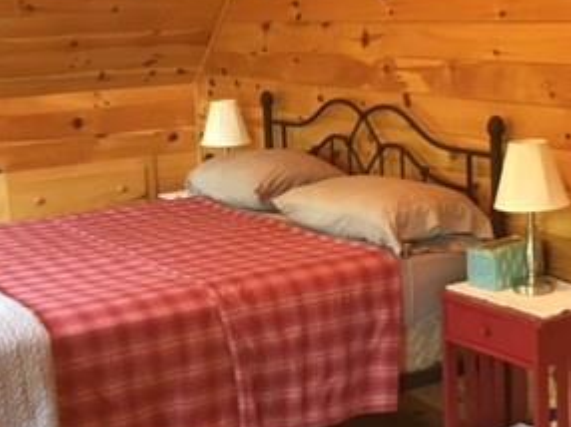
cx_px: 365
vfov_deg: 22.4
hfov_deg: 29.7
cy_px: 132
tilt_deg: -7.6
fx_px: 1071
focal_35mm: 65
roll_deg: +2.4
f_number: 2.2
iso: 200
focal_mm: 4.15
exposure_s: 1/17
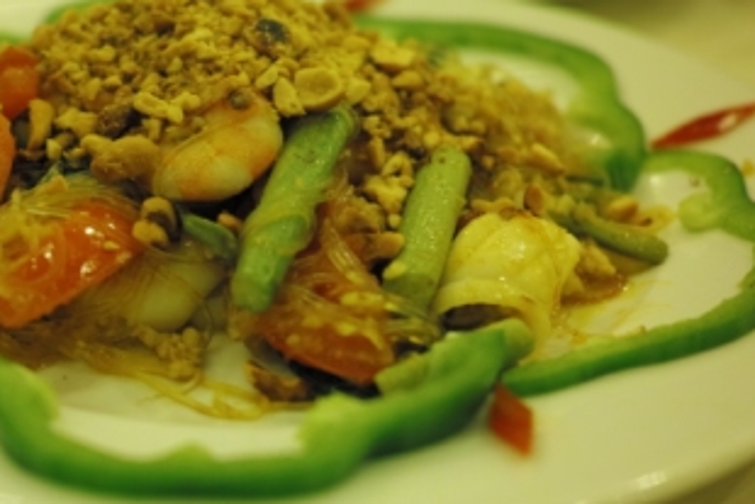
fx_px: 1364
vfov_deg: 20.9
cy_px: 230
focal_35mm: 65
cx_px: 261
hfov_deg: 30.7
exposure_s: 1/10
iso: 200
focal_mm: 30
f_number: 2.8
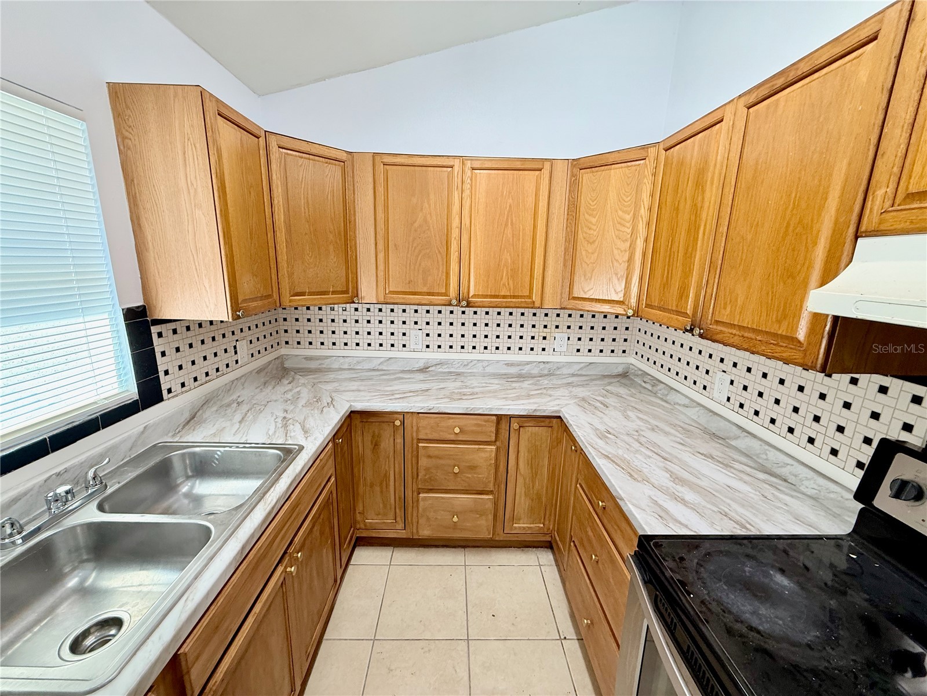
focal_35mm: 14
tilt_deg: -13.4
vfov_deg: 85.7
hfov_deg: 102.1
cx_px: 464
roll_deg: -1.0
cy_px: 348
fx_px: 375
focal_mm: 2.22
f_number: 2.2
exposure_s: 1/120
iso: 160
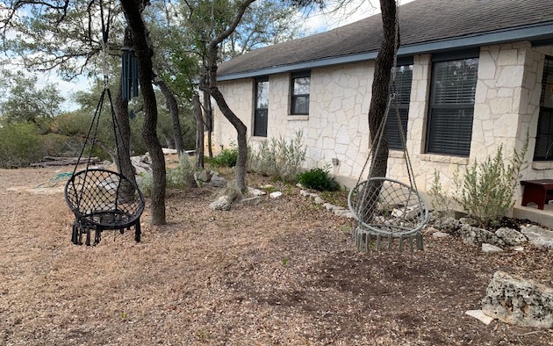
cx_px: 278
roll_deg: -2.5
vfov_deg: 44.6
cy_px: 178
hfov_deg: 66.5
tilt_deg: -5.9
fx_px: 422
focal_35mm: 28
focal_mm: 4.25
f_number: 1.8
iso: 25
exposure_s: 1/404
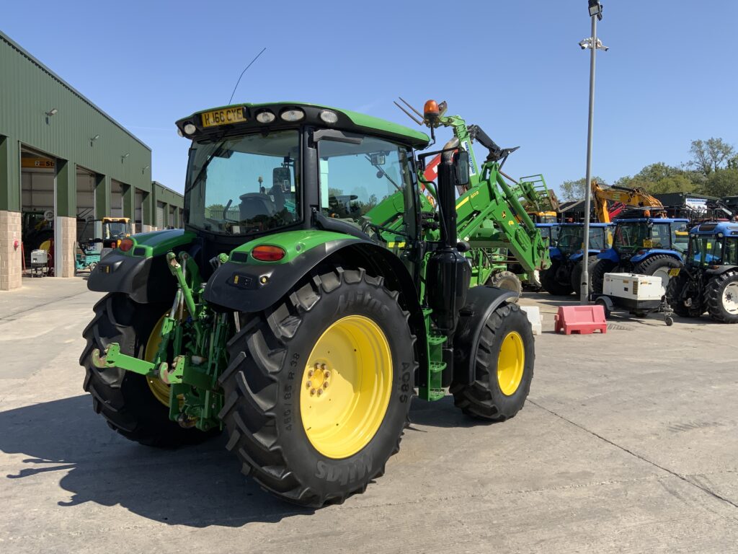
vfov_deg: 48.2
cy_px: 277
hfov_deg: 61.7
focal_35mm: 29
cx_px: 369
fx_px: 618
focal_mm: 3
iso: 16
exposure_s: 1/1377
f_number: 1.8
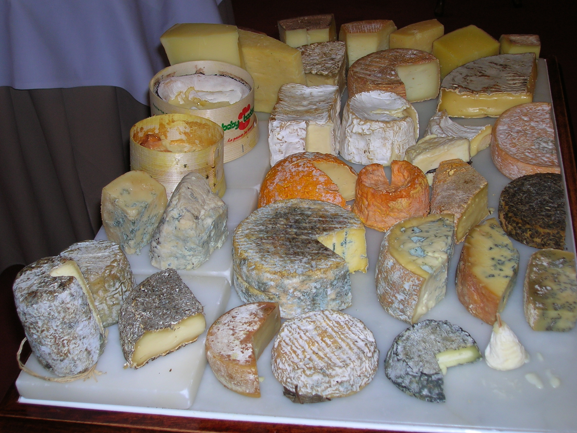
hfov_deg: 37.5
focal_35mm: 51
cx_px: 287
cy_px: 213
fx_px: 850
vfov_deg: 28.6
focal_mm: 8.4
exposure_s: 1/60.1
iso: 50
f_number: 3.3
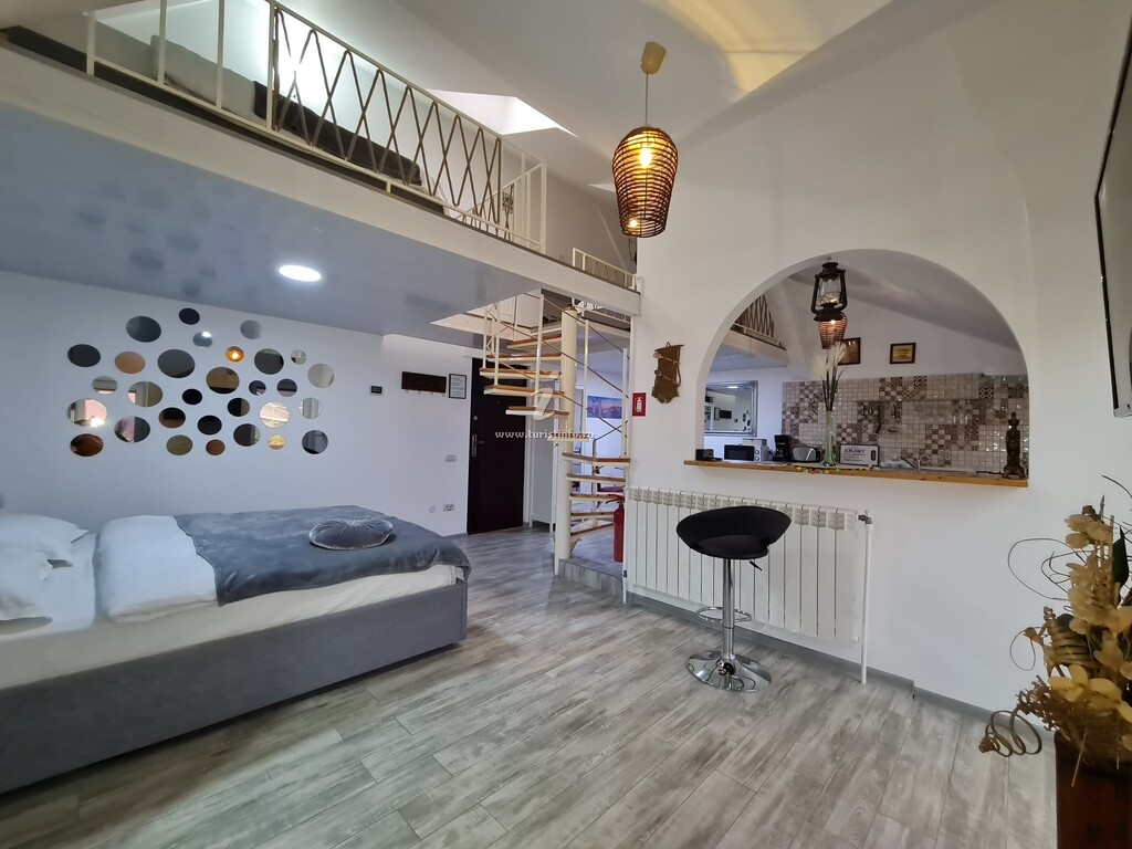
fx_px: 425
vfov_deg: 89.9
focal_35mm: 13
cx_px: 566
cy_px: 424
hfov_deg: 106.2
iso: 320
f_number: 2.2
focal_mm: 2.2
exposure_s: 1/33
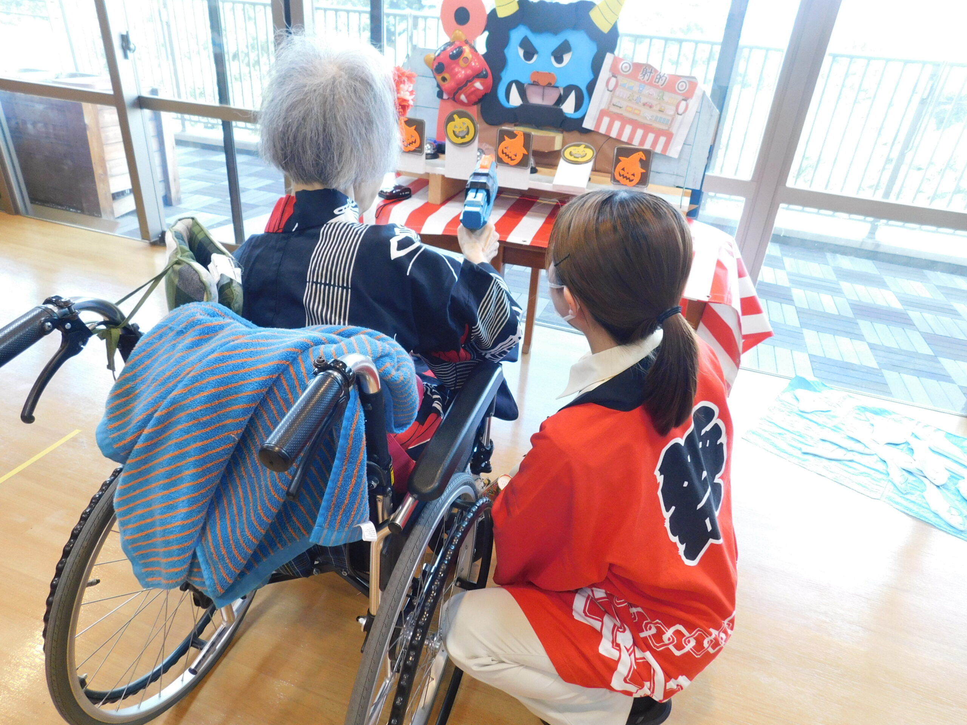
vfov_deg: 58.9
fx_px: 643
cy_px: 362
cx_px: 484
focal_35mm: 23
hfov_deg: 73.9
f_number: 3
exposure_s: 1/30
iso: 220
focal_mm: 4
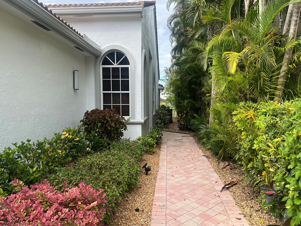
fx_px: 235
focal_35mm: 27
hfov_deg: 65.3
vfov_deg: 51.4
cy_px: 114
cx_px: 149
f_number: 1.5
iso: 50
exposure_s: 1/1079
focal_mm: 5.7
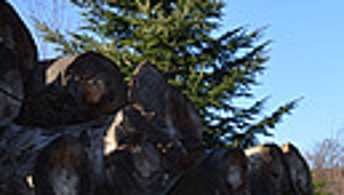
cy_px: 386
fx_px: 950
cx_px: 500
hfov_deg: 18.4
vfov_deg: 10.7
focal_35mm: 104
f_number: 6.3
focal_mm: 18
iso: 100
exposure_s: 1/160
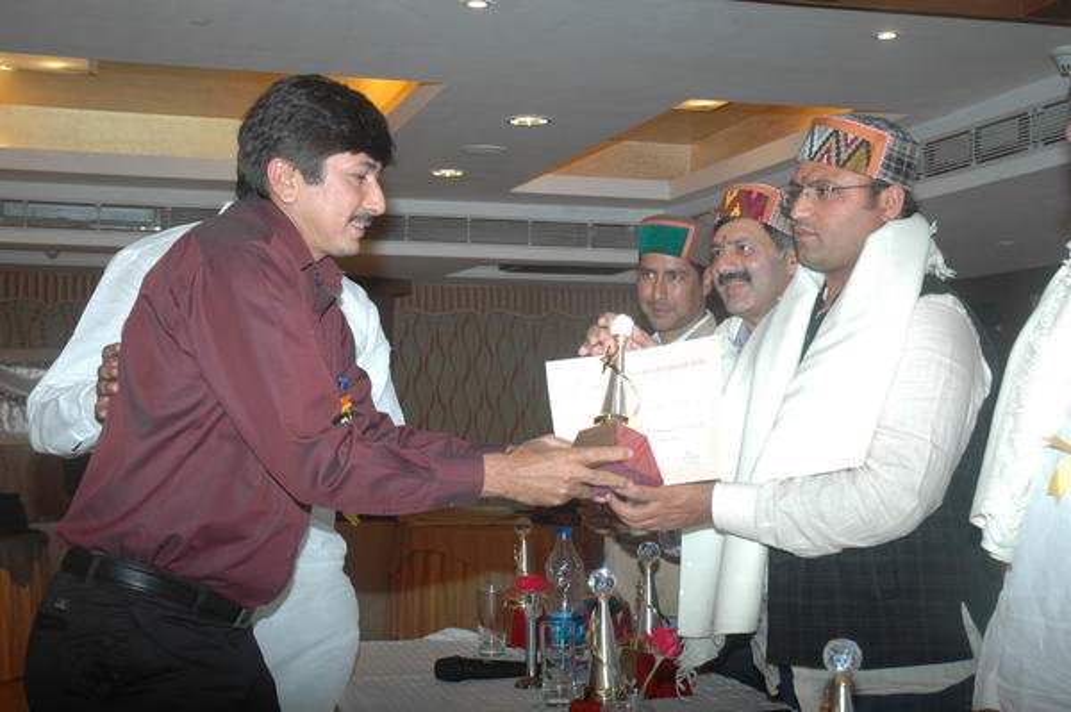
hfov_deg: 38.9
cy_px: 356
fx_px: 1516
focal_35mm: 51
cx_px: 536
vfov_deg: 26.4
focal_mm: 34
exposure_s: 1/60
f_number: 4.2
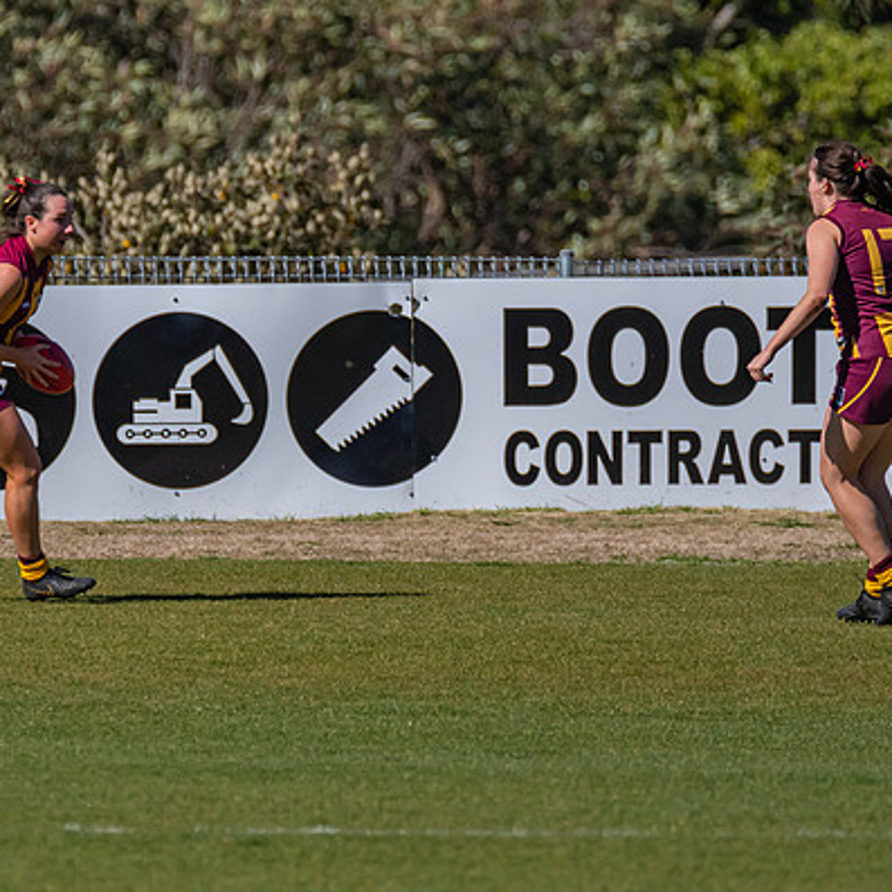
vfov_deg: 1.3
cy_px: 509
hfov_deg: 1.3
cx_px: 196
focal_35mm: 1374
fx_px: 40057
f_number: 8
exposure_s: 1/6400
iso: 800
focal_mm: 600
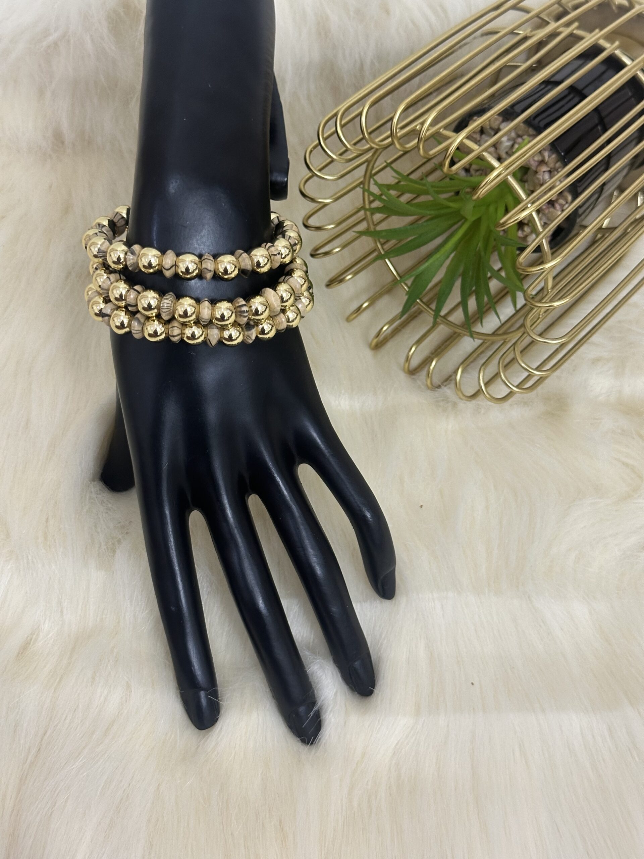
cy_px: 430
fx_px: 1191
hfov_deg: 30.3
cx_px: 322
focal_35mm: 48
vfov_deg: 39.7
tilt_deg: -58.3
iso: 200
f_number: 1.78
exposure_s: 1/60
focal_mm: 6.86
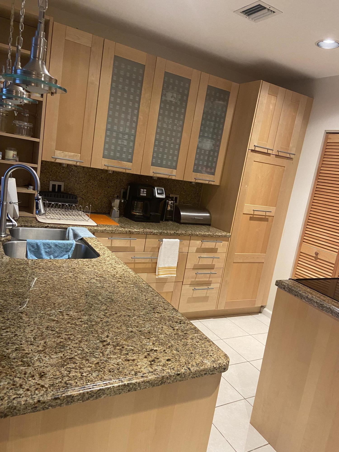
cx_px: 170
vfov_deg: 67.3
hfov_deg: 53.1
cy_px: 226
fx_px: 339
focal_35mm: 26
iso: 250
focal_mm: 4.25
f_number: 1.8
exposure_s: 1/60
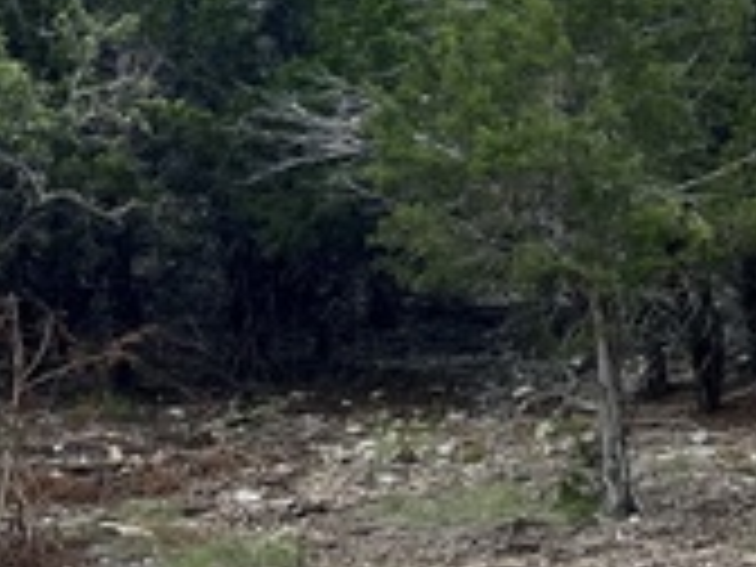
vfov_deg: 14.7
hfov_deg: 16.1
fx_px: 2162
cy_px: -18
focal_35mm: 99
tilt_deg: +9.9
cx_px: 1436
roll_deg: -1.3
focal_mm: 5.1
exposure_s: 1/2463
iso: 50
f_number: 1.6
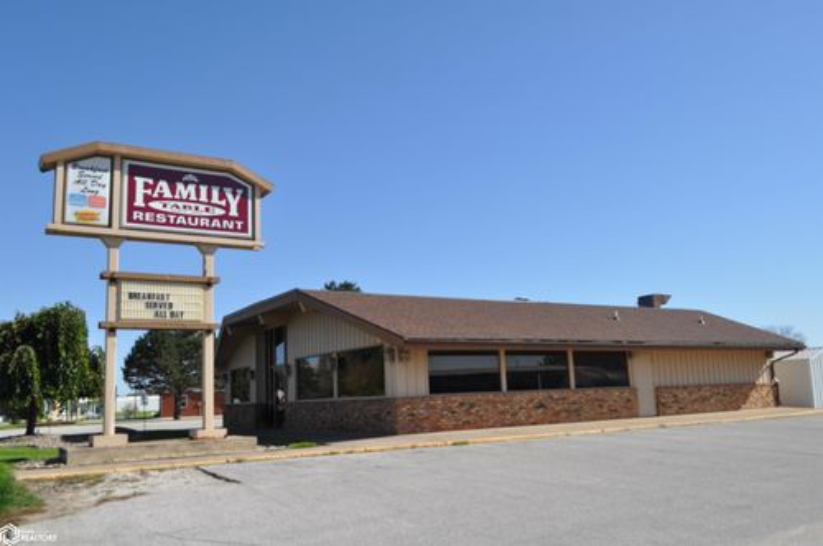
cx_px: 412
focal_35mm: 30
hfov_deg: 62.0
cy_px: 273
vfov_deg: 43.5
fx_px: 685
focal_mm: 20
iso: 200
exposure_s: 1/400
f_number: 10
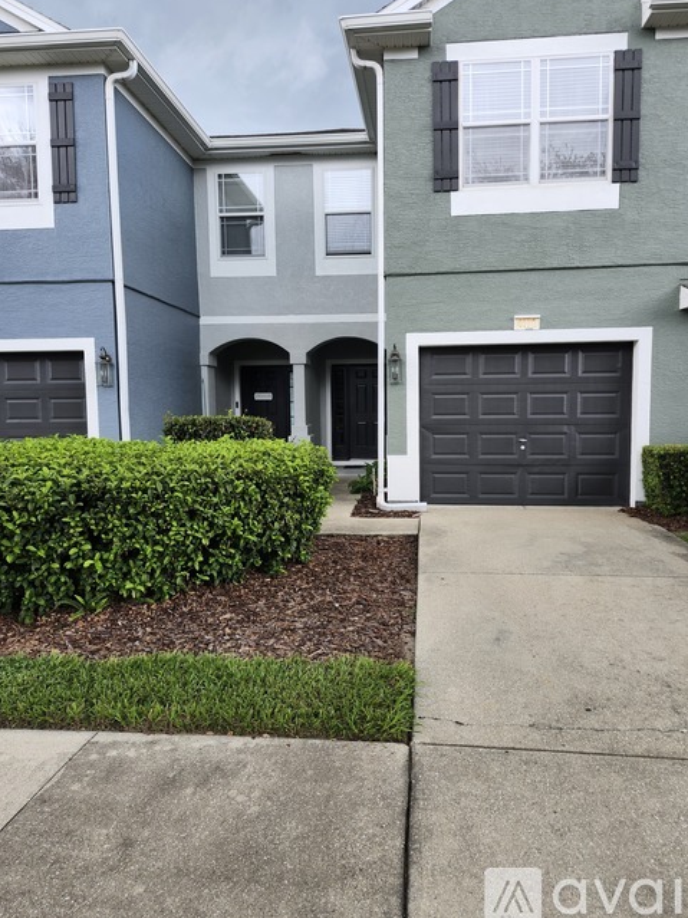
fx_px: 636
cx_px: 358
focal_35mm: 24
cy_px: 446
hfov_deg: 56.8
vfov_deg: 71.6
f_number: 1.8
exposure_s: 1/180
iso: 40
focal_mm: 5.54
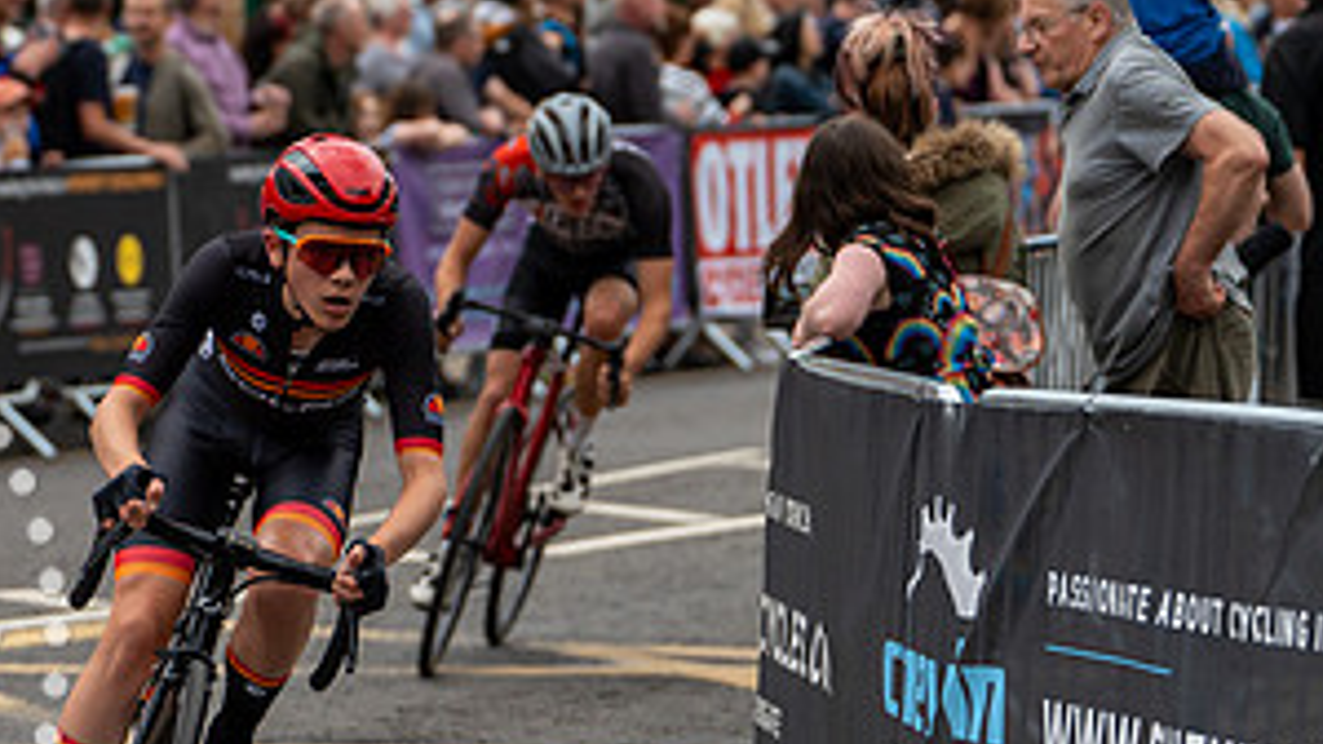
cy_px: 414
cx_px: 341
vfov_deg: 5.1
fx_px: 8417
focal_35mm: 240
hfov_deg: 9.0
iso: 500
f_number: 3.5
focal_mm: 118
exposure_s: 1/800
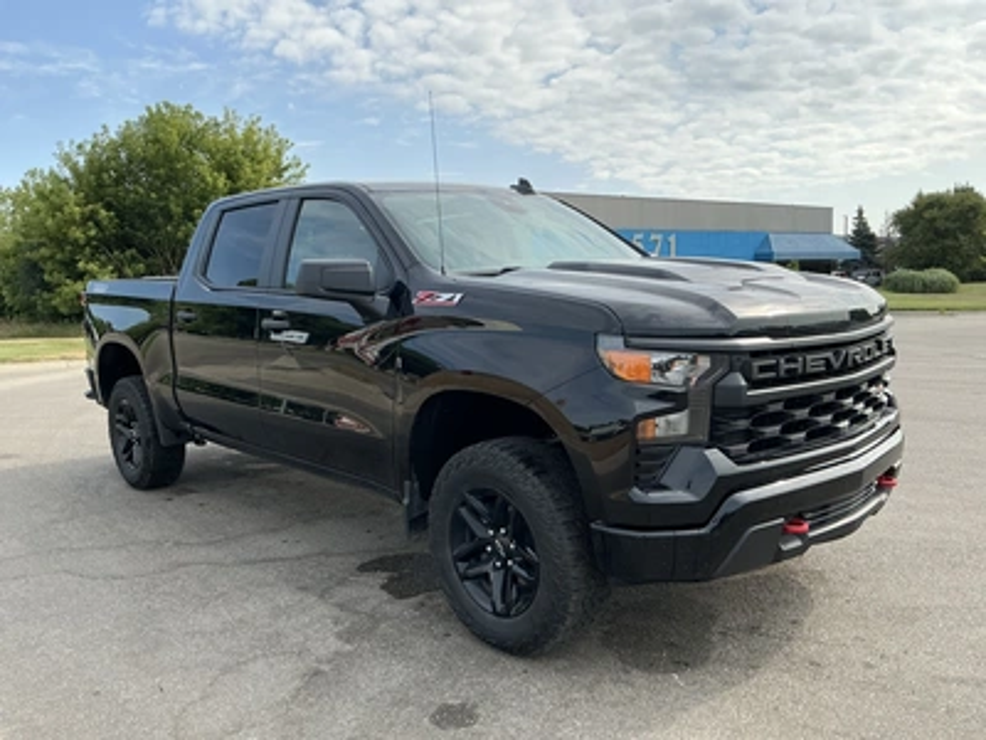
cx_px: 493
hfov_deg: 63.4
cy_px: 370
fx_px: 798
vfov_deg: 49.7
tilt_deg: -4.7
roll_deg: +1.9
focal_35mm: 28
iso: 25
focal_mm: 3
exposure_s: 1/1311
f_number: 1.8
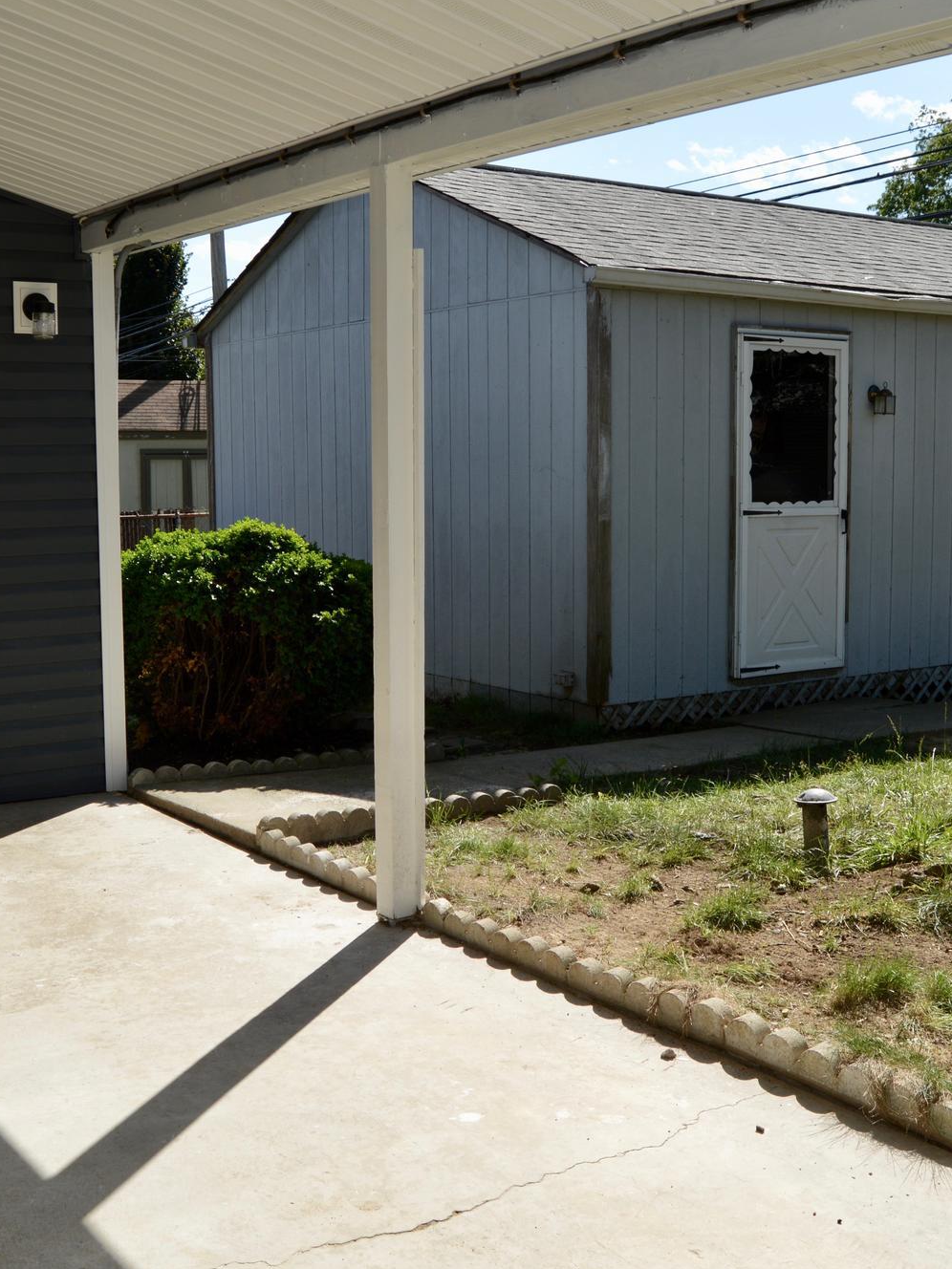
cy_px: 629
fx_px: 1467
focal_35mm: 40
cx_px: 434
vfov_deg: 46.8
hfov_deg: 35.9
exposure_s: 1/200
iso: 100
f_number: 9
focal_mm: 18
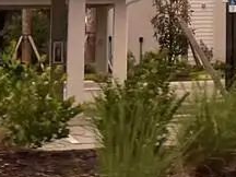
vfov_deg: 11.2
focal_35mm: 114
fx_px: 777
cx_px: 196
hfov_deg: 17.1
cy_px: -228
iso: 125
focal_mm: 6.76
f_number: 1.78
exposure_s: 1/121
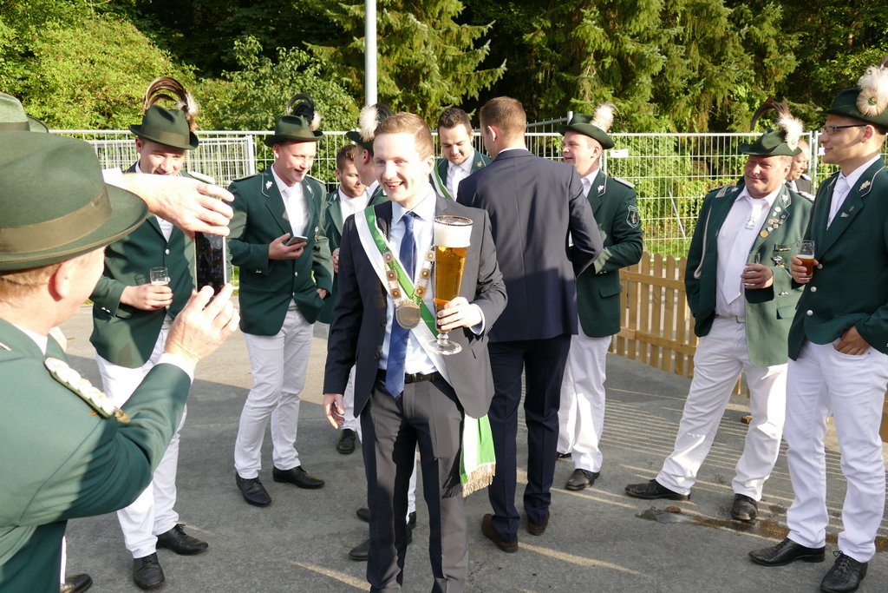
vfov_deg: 40.0
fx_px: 814
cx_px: 444
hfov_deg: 57.2
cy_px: 296
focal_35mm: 33
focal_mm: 11.86
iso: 125
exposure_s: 1/640
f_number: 3
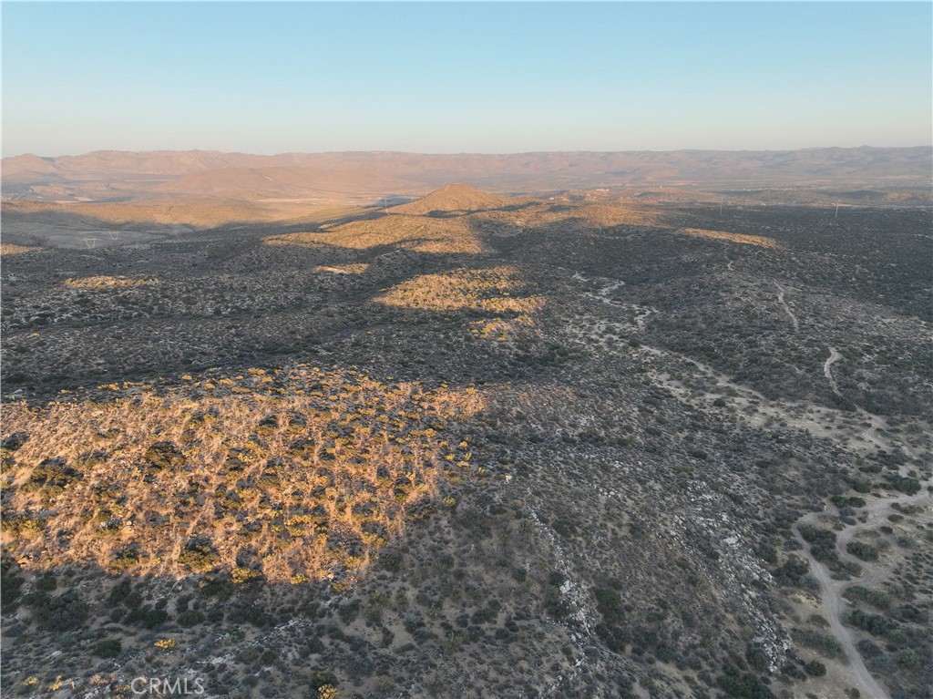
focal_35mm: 24
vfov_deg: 56.8
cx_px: 466
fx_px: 647
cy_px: 350
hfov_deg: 71.6
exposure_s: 1/500
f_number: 2.8
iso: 100
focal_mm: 12.29
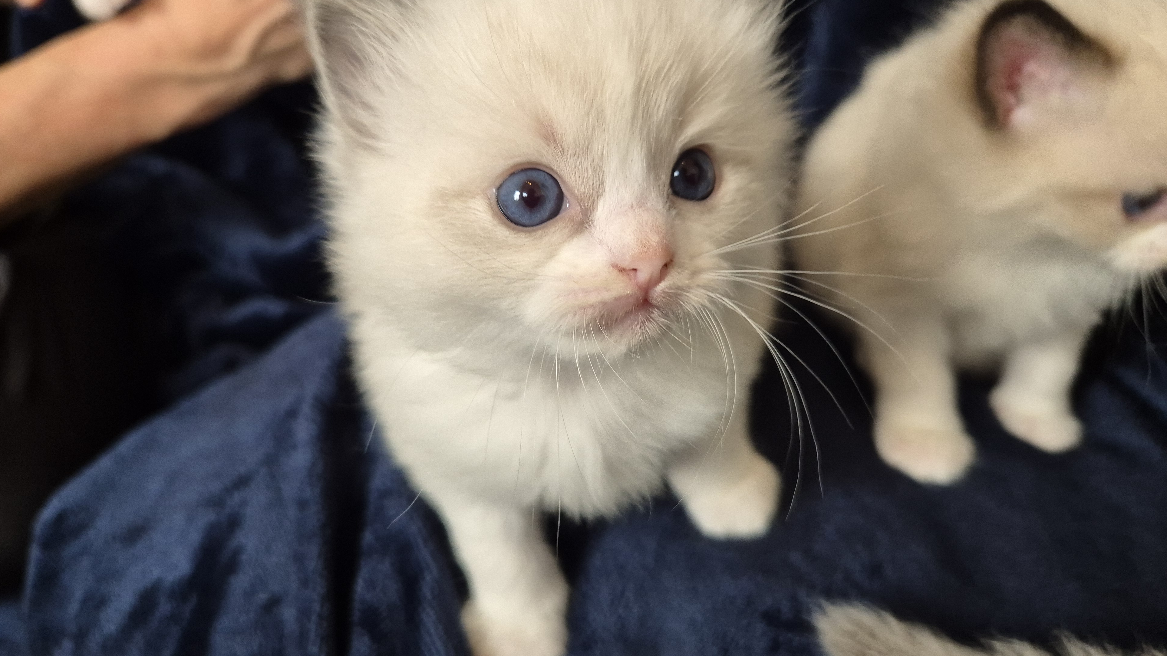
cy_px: 297
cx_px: 574
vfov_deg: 44.3
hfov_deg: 71.9
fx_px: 805
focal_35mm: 26
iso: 200
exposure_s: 1/100
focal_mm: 5.4
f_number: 1.8
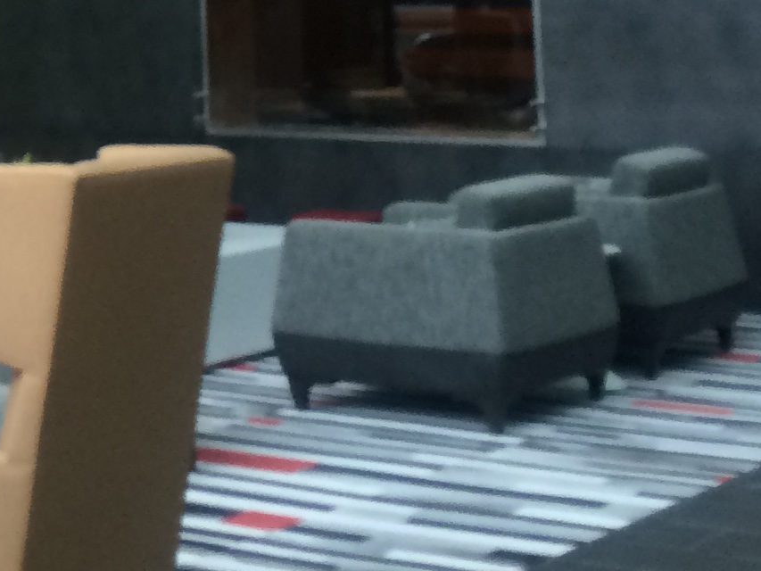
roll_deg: +1.4
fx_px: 2441
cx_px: -207
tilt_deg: +3.9
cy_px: -221
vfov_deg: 12.8
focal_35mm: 111
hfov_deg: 16.8
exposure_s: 1/40
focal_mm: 4.15
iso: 40
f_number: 2.2
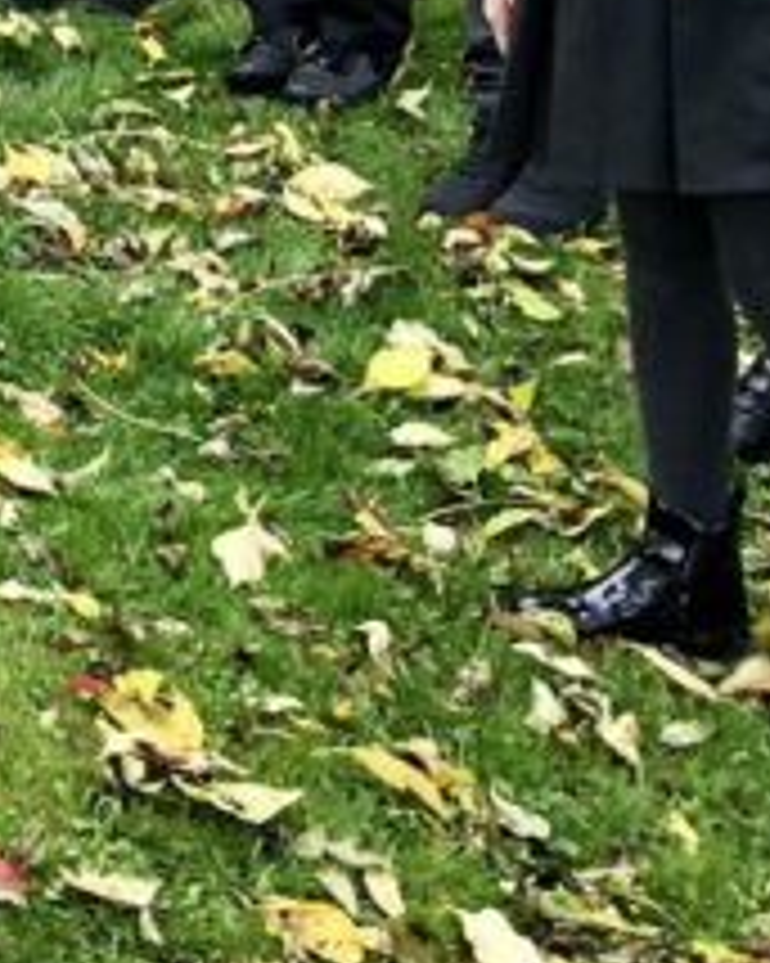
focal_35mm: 131
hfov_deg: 11.1
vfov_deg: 13.6
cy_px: -576
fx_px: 3734
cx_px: -527
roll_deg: +0.1
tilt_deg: -3.8
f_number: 1.8
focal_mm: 3.99
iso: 64
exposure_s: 1/120
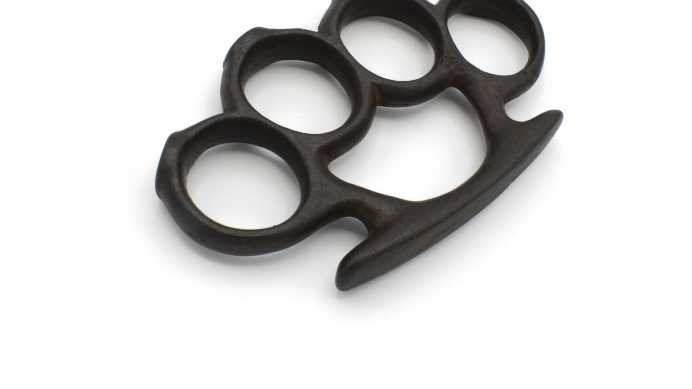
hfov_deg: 50.5
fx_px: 734
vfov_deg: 29.2
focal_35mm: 40
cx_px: 354
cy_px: 99
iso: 200
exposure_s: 1/60
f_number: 16
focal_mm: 18
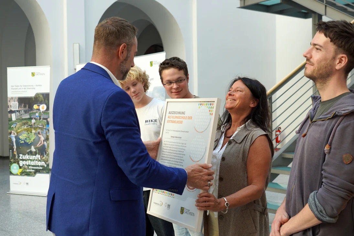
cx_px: 177
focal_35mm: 48
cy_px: 118
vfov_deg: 28.1
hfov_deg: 41.1
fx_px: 472
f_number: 4
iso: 320
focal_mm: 32
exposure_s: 1/160
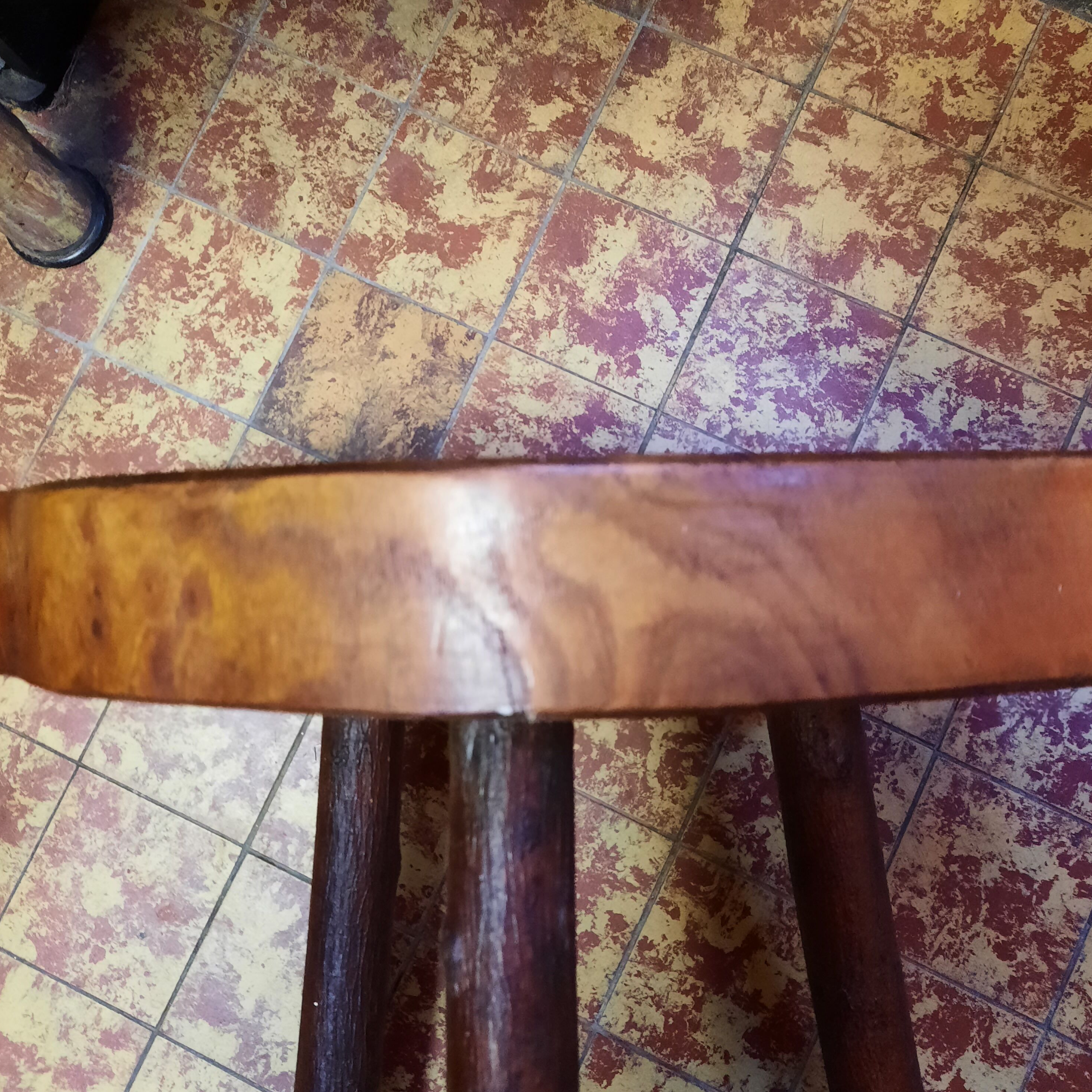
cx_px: 547
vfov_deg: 54.0
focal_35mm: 30
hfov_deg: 54.0
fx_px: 1071
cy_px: 496
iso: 400
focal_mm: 4.6
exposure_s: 1/25
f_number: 2
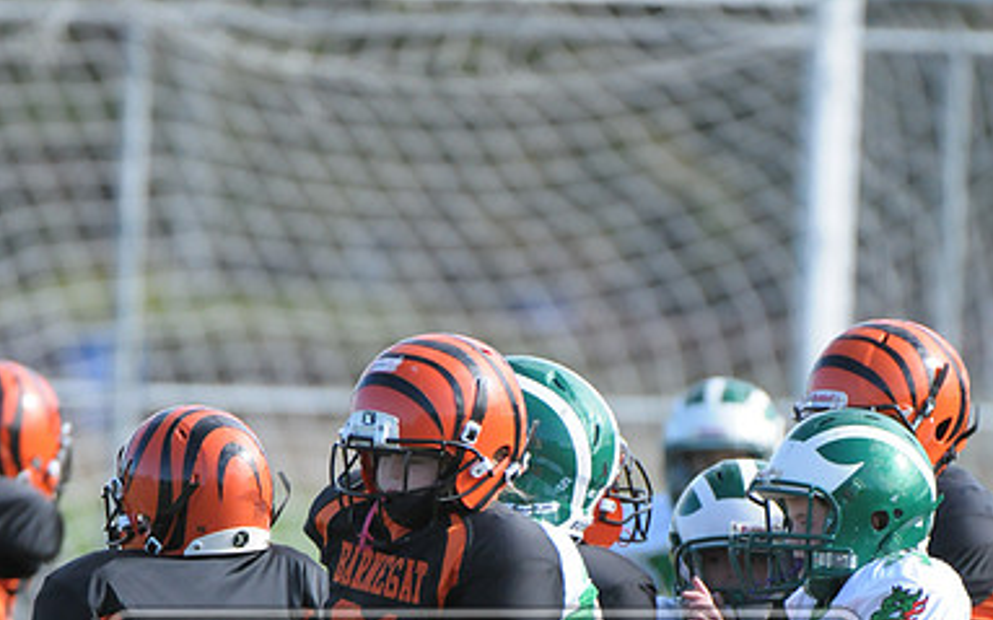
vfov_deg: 1.4
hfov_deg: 2.3
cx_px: 496
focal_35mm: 925
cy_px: 729
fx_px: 25022
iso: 1600
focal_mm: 400
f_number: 4
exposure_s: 1/4000
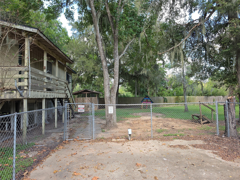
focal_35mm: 23
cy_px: 90
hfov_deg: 73.9
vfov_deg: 58.9
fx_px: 159
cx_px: 120
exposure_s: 1/120
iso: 10
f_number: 1.4
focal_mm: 6.5
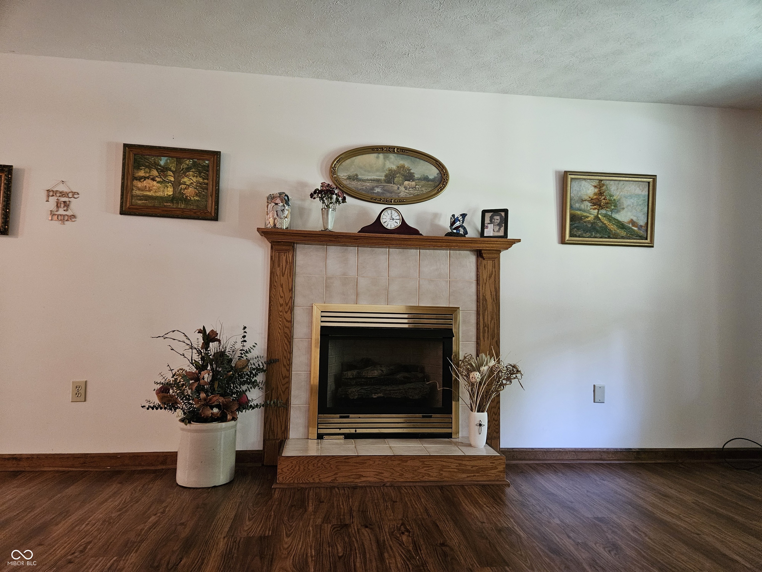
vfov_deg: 58.9
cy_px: 286
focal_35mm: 23
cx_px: 381
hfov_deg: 73.9
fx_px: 506
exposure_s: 1/60
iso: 800
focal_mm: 5.4
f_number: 1.8
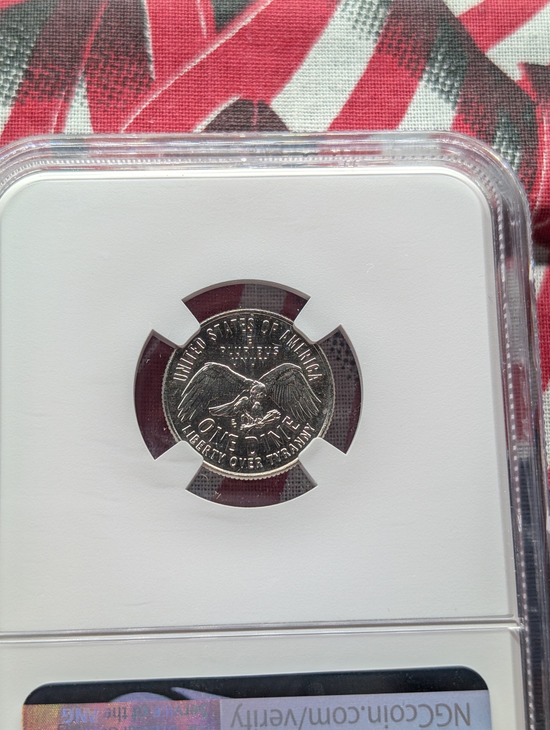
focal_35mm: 54
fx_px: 1141
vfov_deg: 35.5
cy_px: 350
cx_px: 281
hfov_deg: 27.1
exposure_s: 1/86.3
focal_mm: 6.9
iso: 42
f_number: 1.68
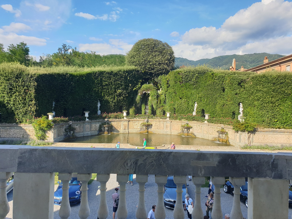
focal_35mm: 26
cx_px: 146
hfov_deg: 67.3
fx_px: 219
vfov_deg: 53.1
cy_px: 110
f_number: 2.4
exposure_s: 1/882
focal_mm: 4.3
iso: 50
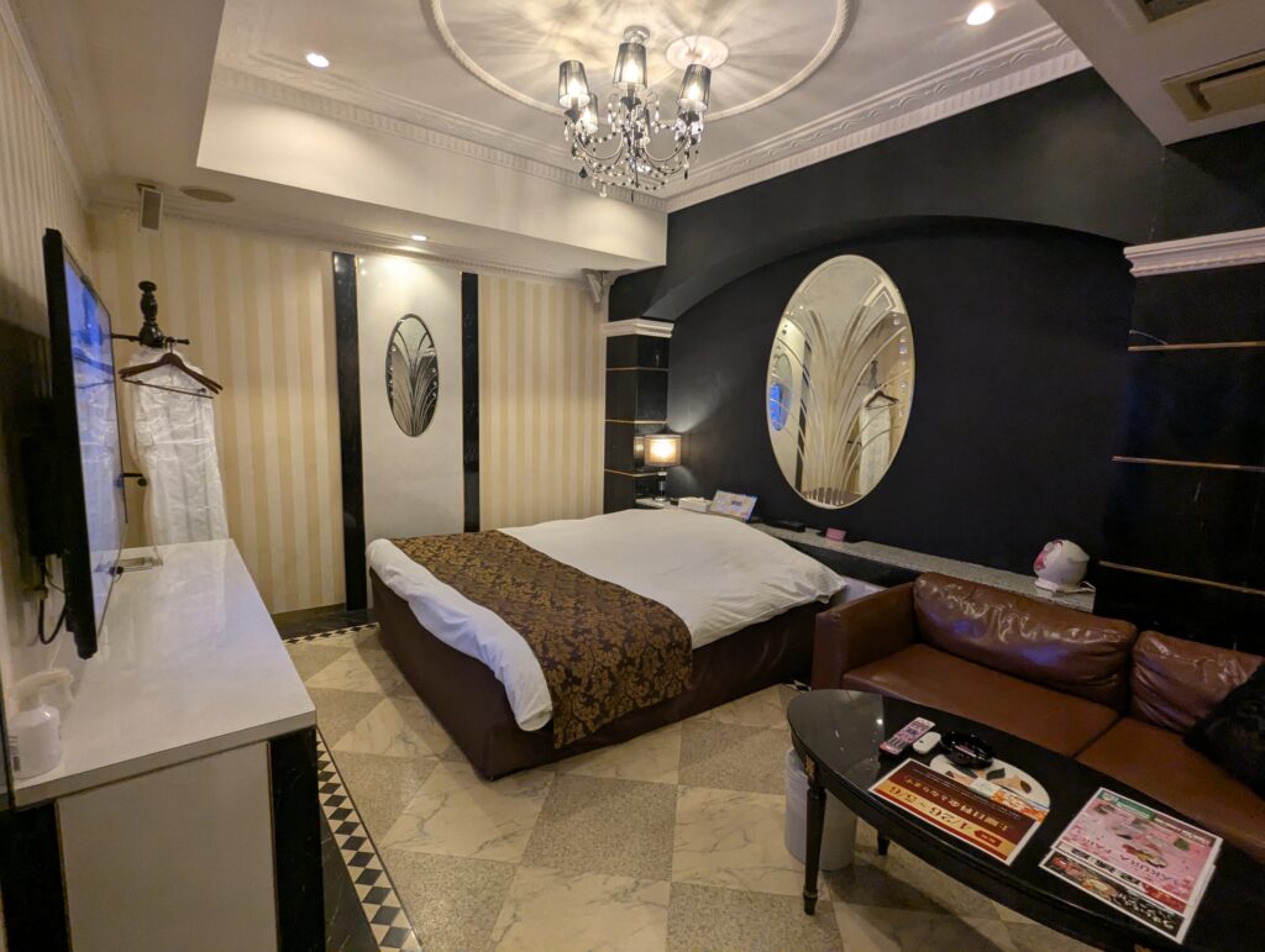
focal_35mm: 16
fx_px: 586
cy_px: 476
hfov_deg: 94.4
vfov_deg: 78.2
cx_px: 632
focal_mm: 2.35
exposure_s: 1/39.7
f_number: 2.2
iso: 277
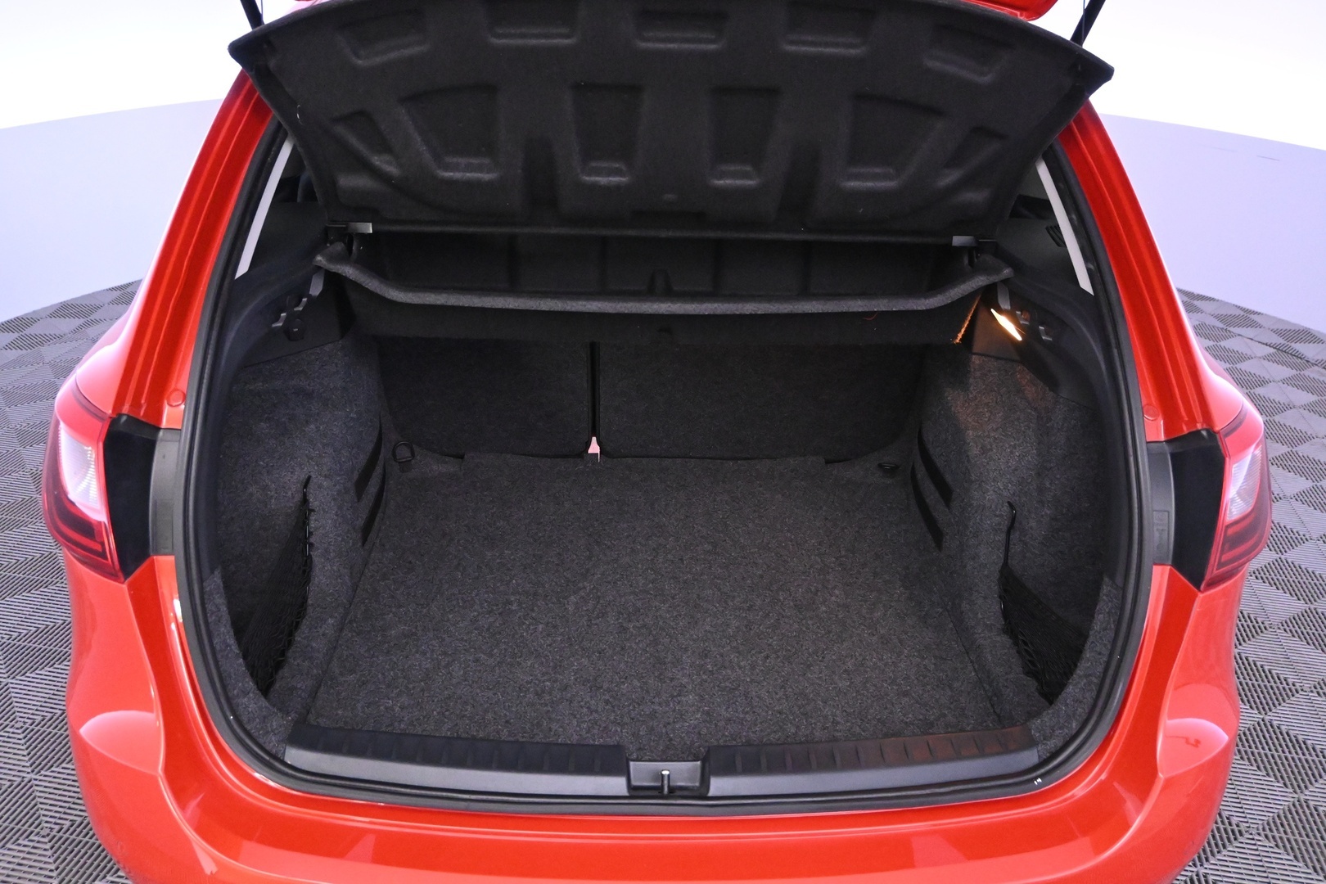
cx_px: 663
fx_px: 1133
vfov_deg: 42.6
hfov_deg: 60.7
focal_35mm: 31
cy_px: 442
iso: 6400
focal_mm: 20.5
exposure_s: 1/160
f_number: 4
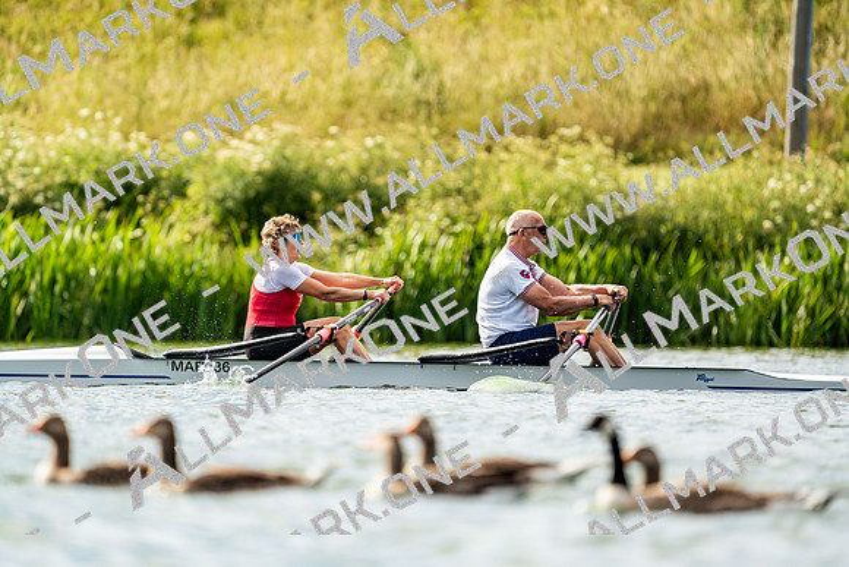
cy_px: 284
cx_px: 424
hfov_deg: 3.4
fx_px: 14153
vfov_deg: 2.3
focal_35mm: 600
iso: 400
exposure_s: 1/2000
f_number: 6.3
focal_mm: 600
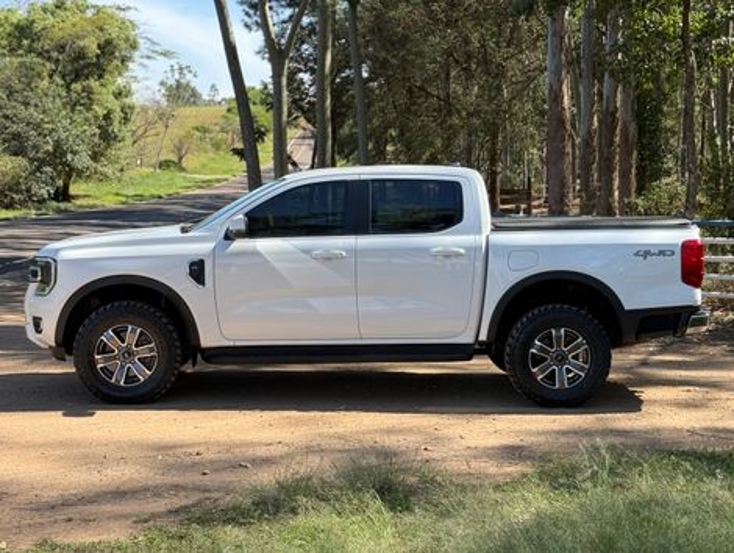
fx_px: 1019
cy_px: 276
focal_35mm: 48
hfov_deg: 39.6
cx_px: 367
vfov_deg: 30.3
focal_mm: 6.76
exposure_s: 1/1715
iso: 64
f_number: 1.78
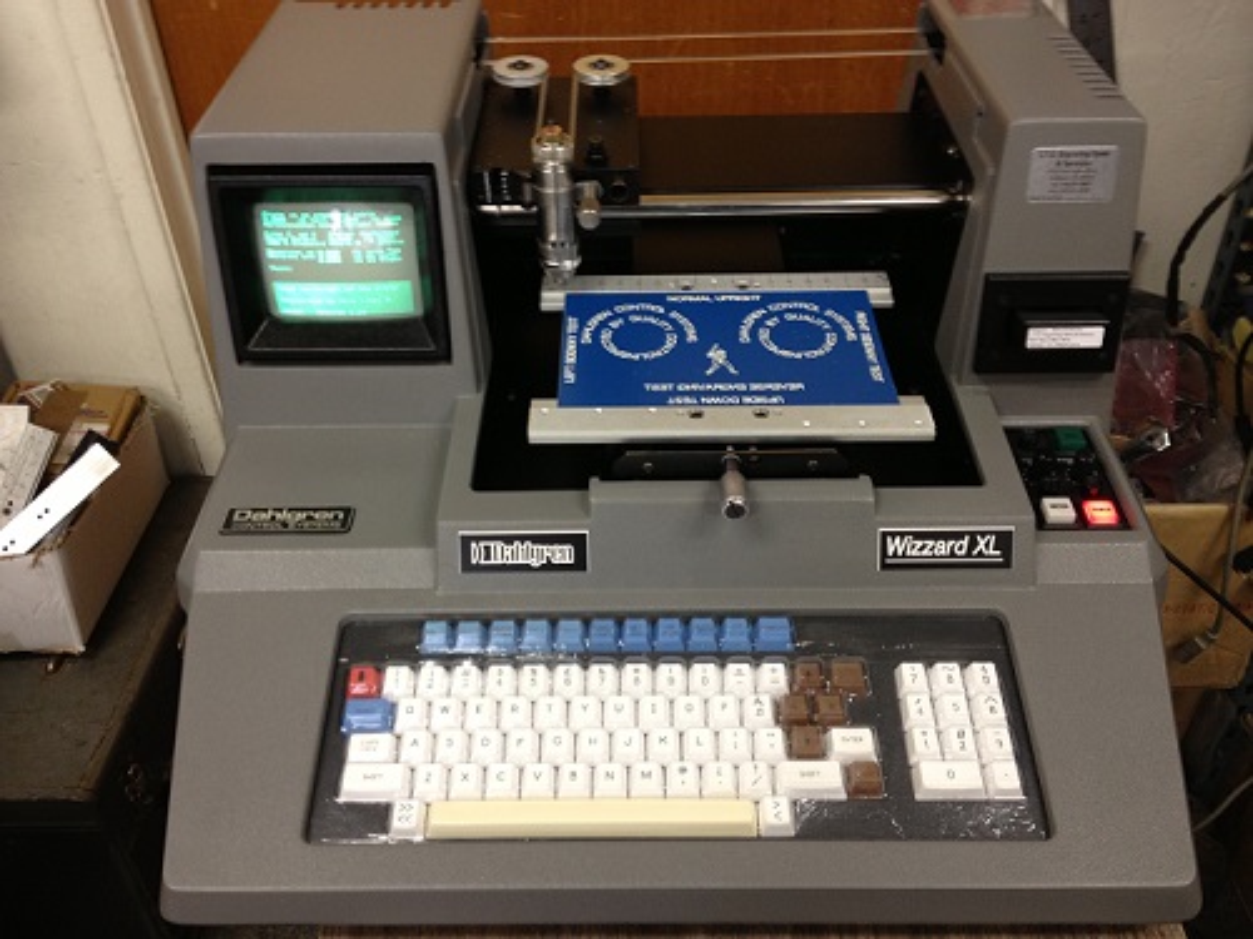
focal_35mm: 35
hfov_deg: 52.6
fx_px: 1267
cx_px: 626
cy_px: 470
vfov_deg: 40.7
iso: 100
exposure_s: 1/20
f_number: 2.4
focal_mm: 4.28
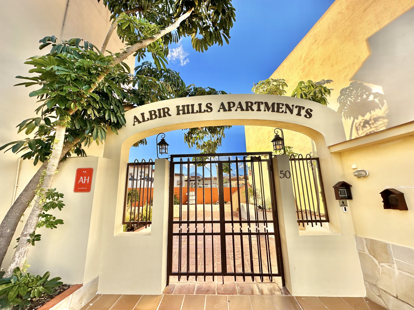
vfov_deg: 85.7
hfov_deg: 102.1
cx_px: 207
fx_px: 167
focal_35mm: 14
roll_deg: +1.1
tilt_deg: +11.8
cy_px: 155
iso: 50
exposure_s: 1/1350
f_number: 2.2
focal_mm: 2.22
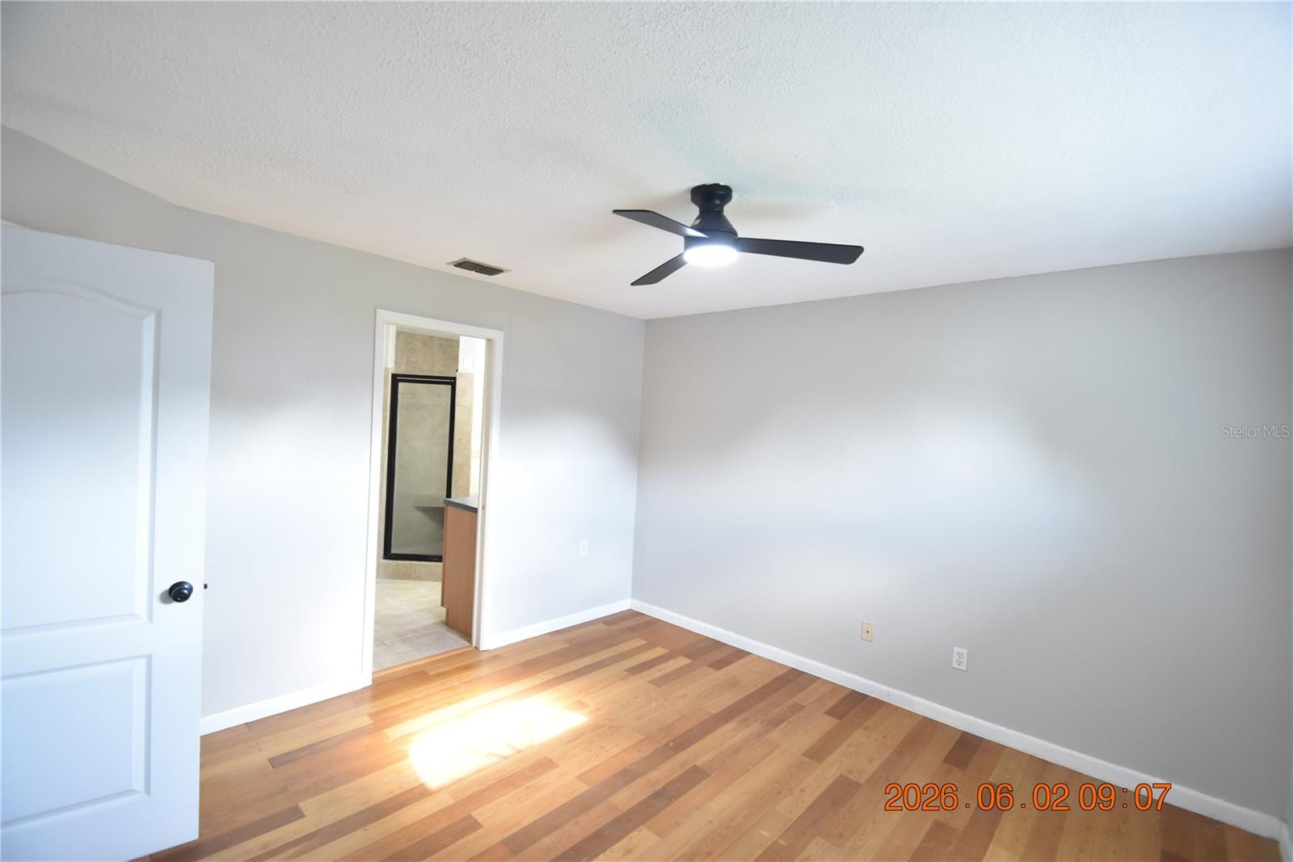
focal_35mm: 15
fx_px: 539
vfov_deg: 77.3
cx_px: 646
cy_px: 431
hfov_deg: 100.4
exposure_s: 1/45
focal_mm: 10
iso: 800
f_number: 3.5
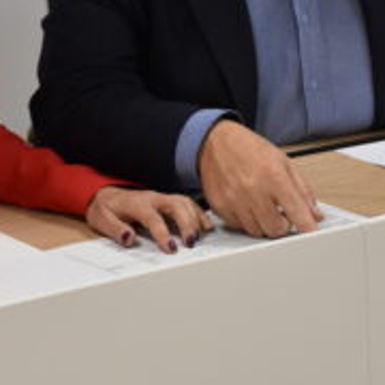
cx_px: 73
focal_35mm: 178
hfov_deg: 9.8
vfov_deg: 9.7
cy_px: -36
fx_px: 2240
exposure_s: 1/60
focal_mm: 42
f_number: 4.5
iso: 560
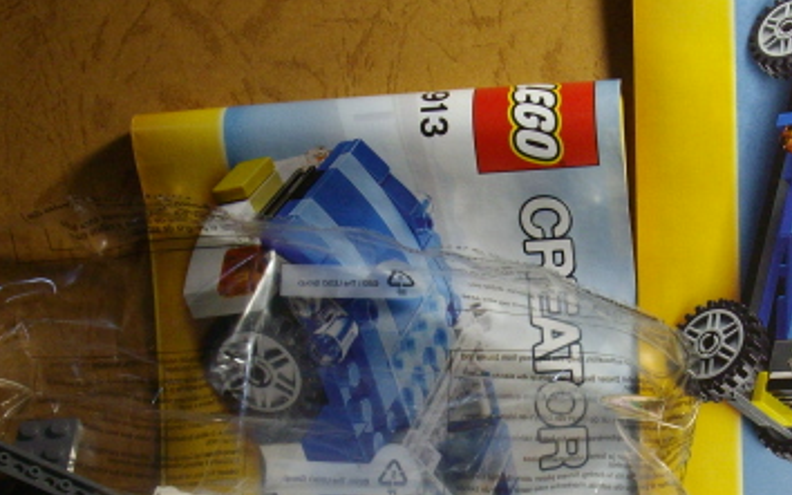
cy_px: 334
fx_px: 1532
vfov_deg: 18.3
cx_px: 588
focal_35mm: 71
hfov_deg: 28.6
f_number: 2.8
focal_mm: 6.2
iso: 160
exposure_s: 1/50
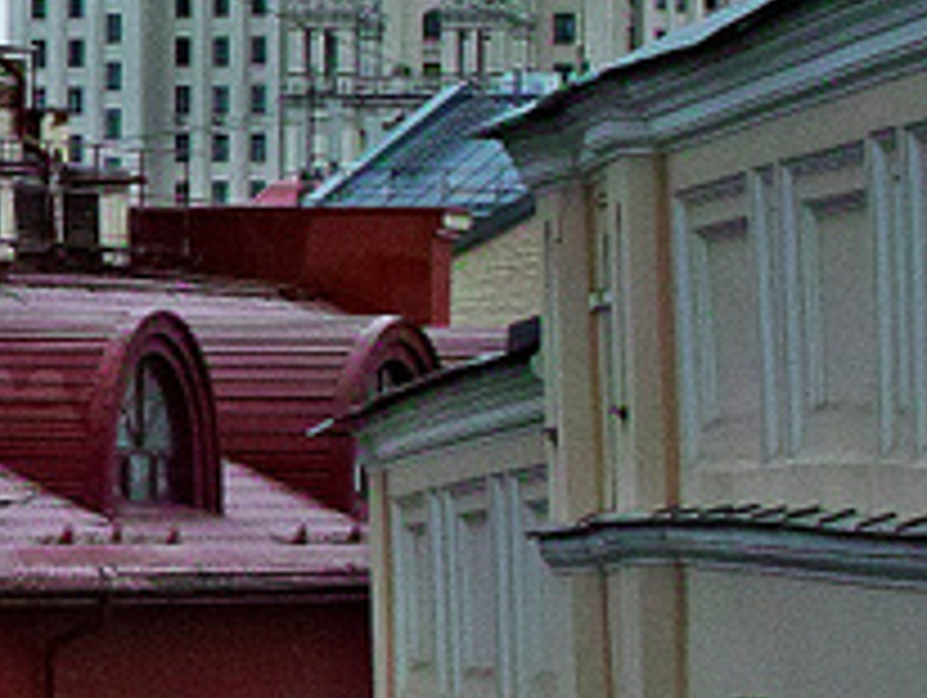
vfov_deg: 3.4
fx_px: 11802
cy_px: 671
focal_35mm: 440
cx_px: -1292
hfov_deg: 4.4
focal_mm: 35
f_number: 8
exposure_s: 1/60
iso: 160
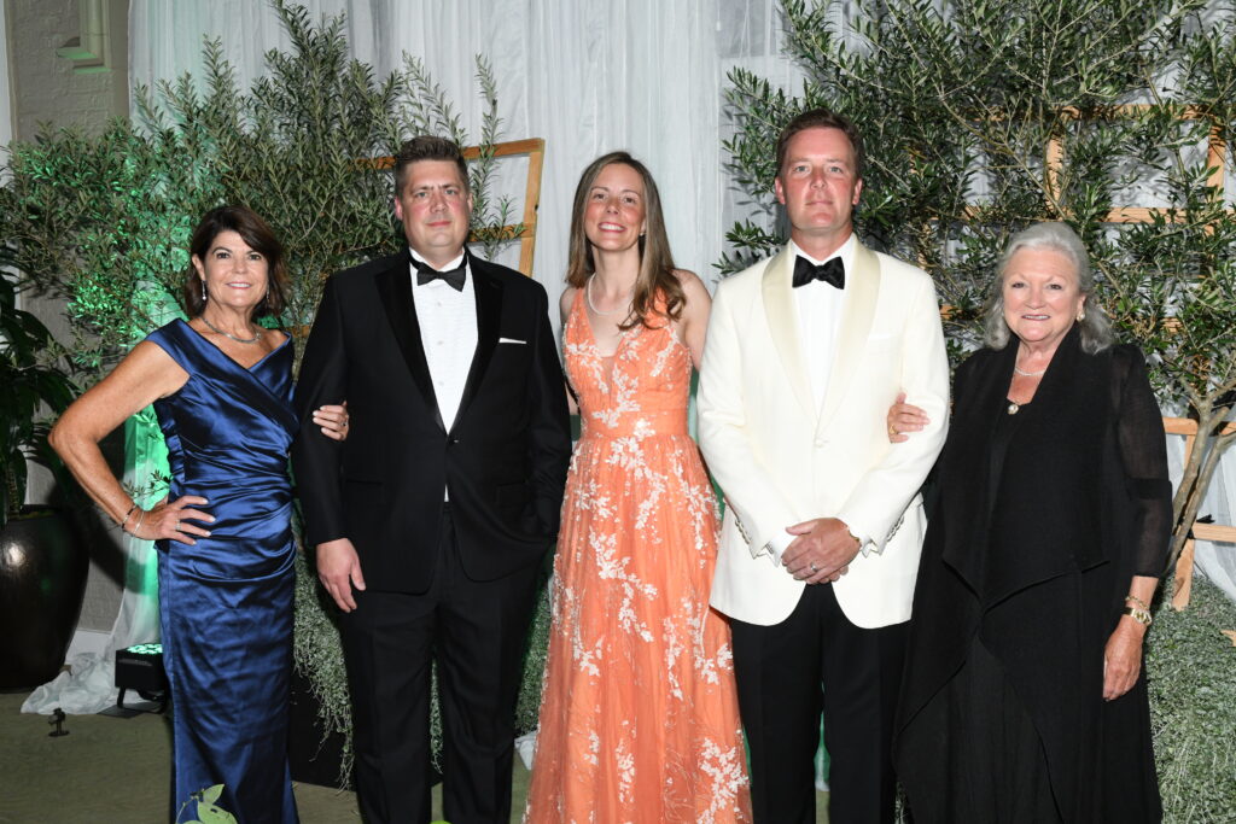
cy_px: 412
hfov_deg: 44.5
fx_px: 1511
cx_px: 618
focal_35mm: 44
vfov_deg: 30.5
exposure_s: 1/125
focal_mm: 44
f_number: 11
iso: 1600
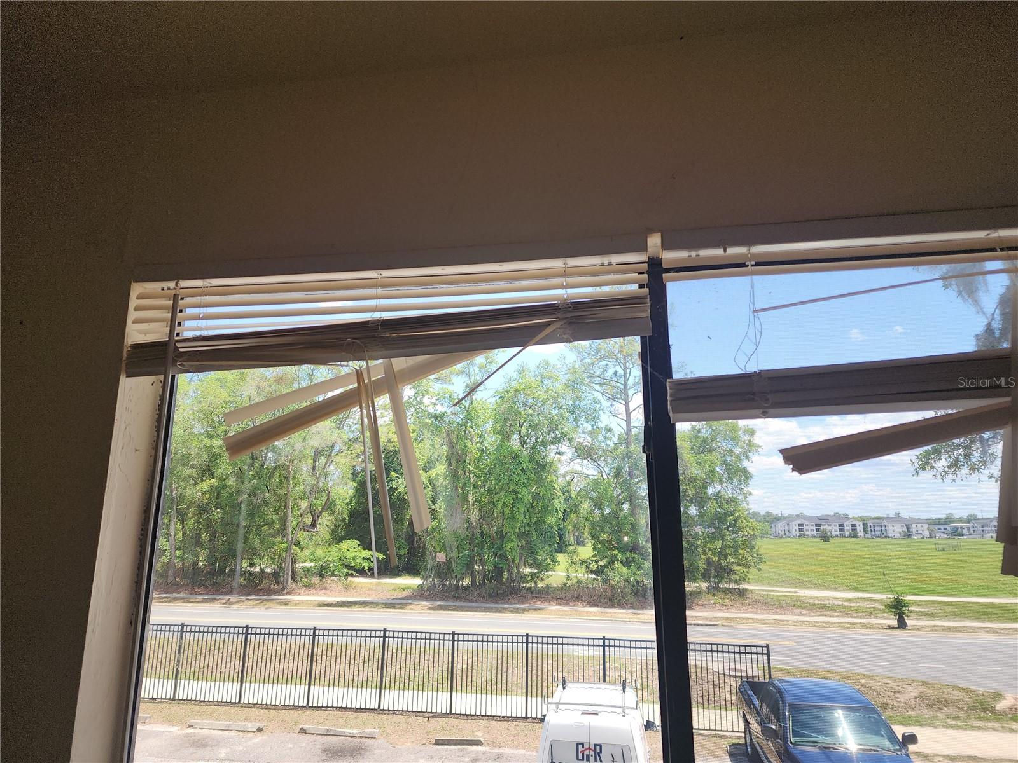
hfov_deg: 73.9
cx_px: 509
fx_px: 676
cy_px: 382
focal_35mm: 23
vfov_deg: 58.9
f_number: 1.8
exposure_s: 1/301
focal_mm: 6.4
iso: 12
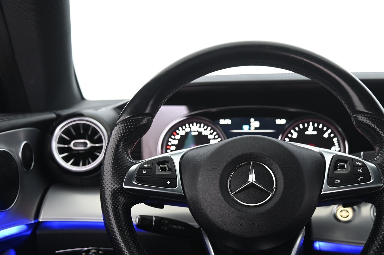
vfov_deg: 26.3
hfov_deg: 38.7
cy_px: 165
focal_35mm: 51
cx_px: 236
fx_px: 544
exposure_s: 1/10
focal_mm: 38
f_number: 4
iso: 1000
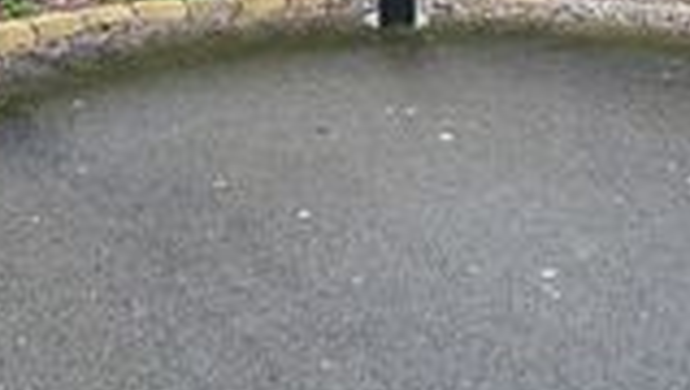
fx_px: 1942
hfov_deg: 20.1
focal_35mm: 106
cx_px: 464
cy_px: -297
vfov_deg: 10.8
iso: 80
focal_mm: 5.6
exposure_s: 1/125
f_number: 3.6
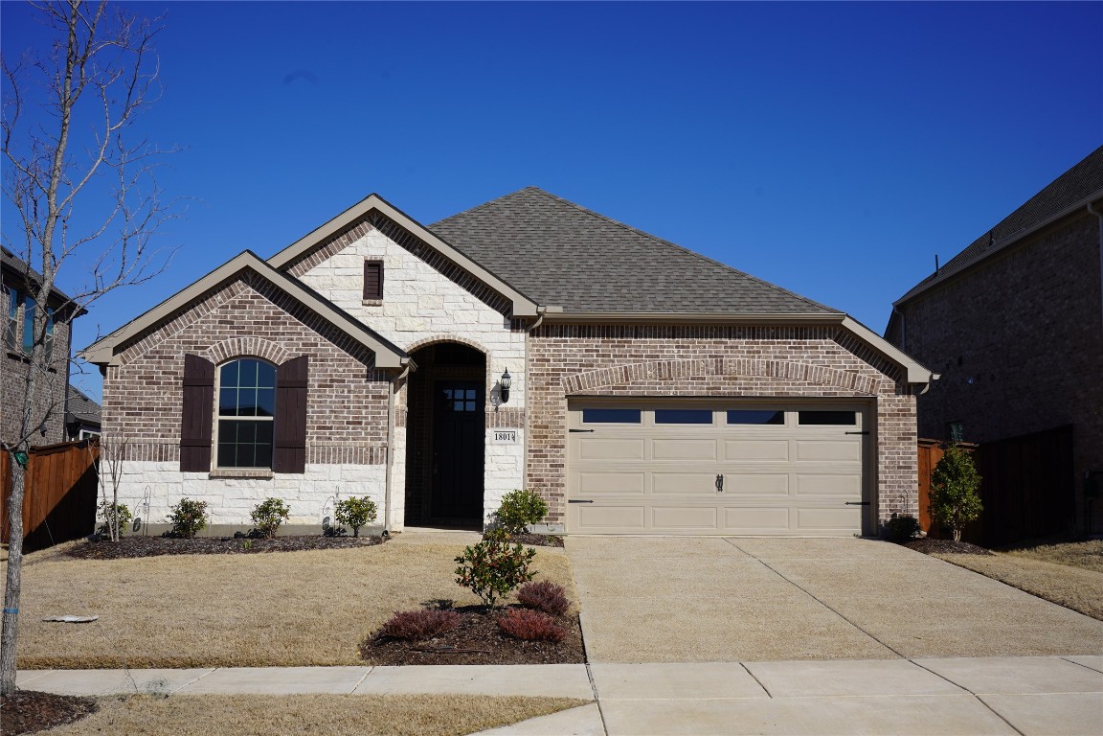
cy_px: 368
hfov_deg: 50.7
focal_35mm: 38
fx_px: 1164
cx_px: 552
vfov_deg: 35.1
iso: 100
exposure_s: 1/320
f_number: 10
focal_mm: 38
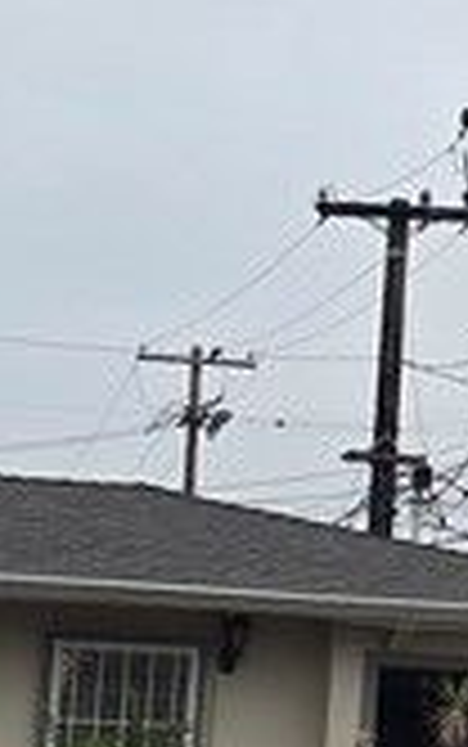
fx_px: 3056
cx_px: 855
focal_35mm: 150
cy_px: 504
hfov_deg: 8.4
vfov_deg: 13.9
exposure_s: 1/180
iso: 50
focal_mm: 6.3
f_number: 1.7
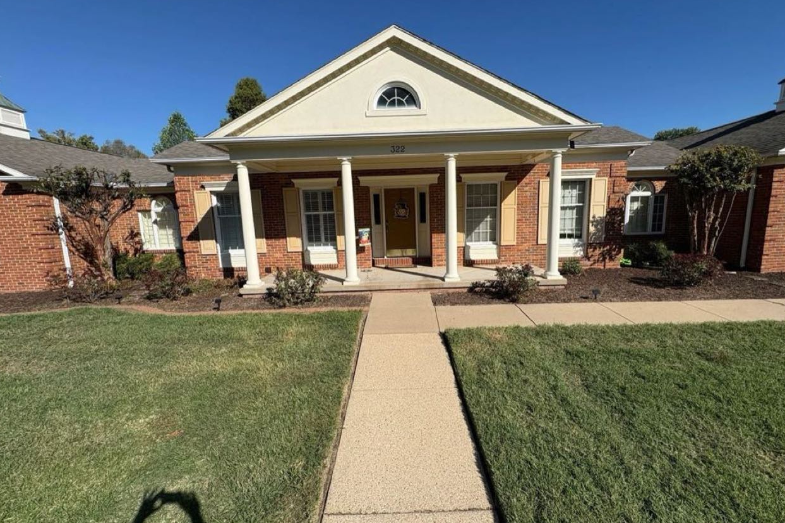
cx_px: 400
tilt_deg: -7.0
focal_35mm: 15
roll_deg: +3.2
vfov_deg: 77.3
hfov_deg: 100.4
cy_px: 265
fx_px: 327
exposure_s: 1/2874
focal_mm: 2.22
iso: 50
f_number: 2.2
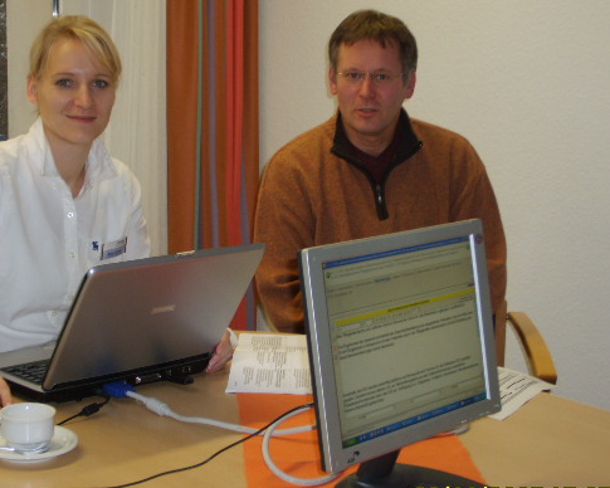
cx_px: 247
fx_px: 1210
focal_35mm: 67
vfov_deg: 22.8
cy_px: 231
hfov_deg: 28.2
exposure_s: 1/45
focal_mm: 8.7
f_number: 3.3
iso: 100
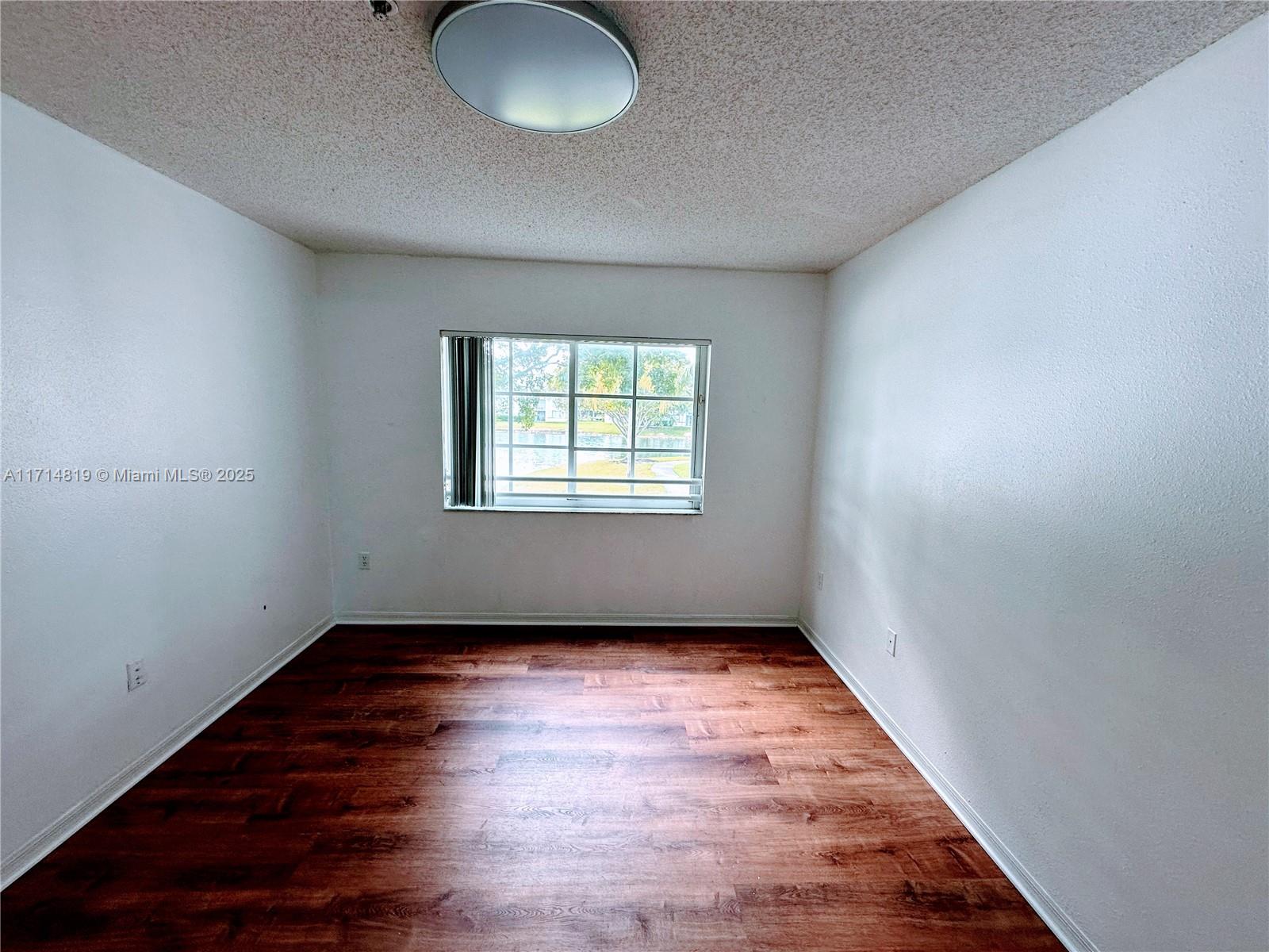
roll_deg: -2.4
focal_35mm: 14
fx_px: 513
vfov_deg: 85.7
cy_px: 476
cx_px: 634
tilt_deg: -6.9
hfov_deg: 102.1
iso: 80
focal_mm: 2.22
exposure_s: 1/99
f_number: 2.2
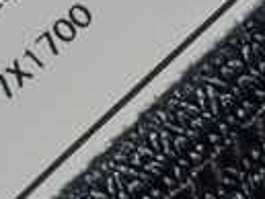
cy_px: -88
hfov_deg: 4.2
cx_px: -51
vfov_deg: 3.2
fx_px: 3571
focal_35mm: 466
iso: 800
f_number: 4.9
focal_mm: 18
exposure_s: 1/30
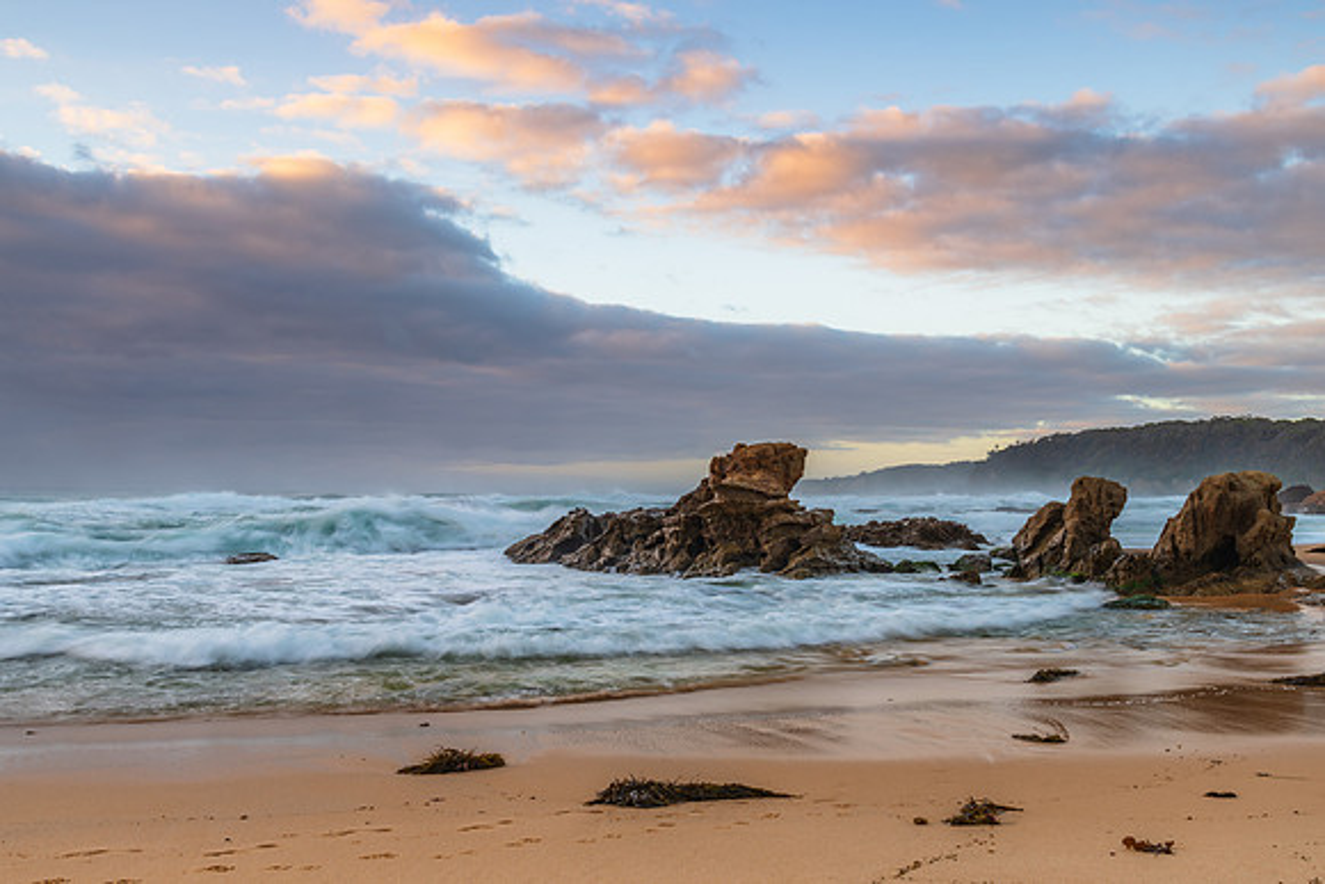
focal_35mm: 36
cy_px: 442
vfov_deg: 37.2
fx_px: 1312
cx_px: 662
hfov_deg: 53.6
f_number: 11
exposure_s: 1/3
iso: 40
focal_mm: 35
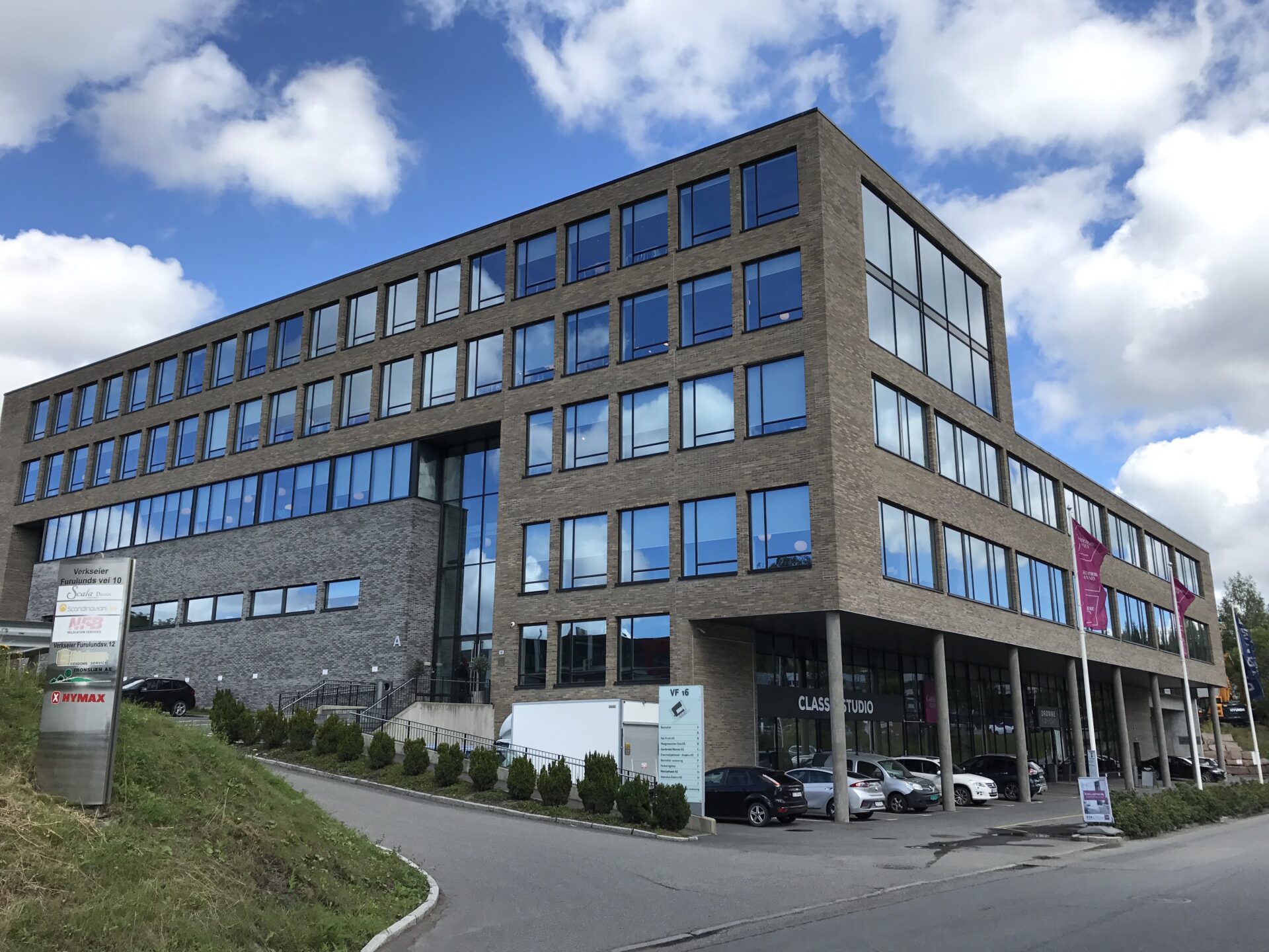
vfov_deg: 49.7
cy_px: 476
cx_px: 634
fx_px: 1026
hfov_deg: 63.4
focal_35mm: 28
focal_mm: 3.99
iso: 20
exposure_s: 1/1742
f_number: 1.8
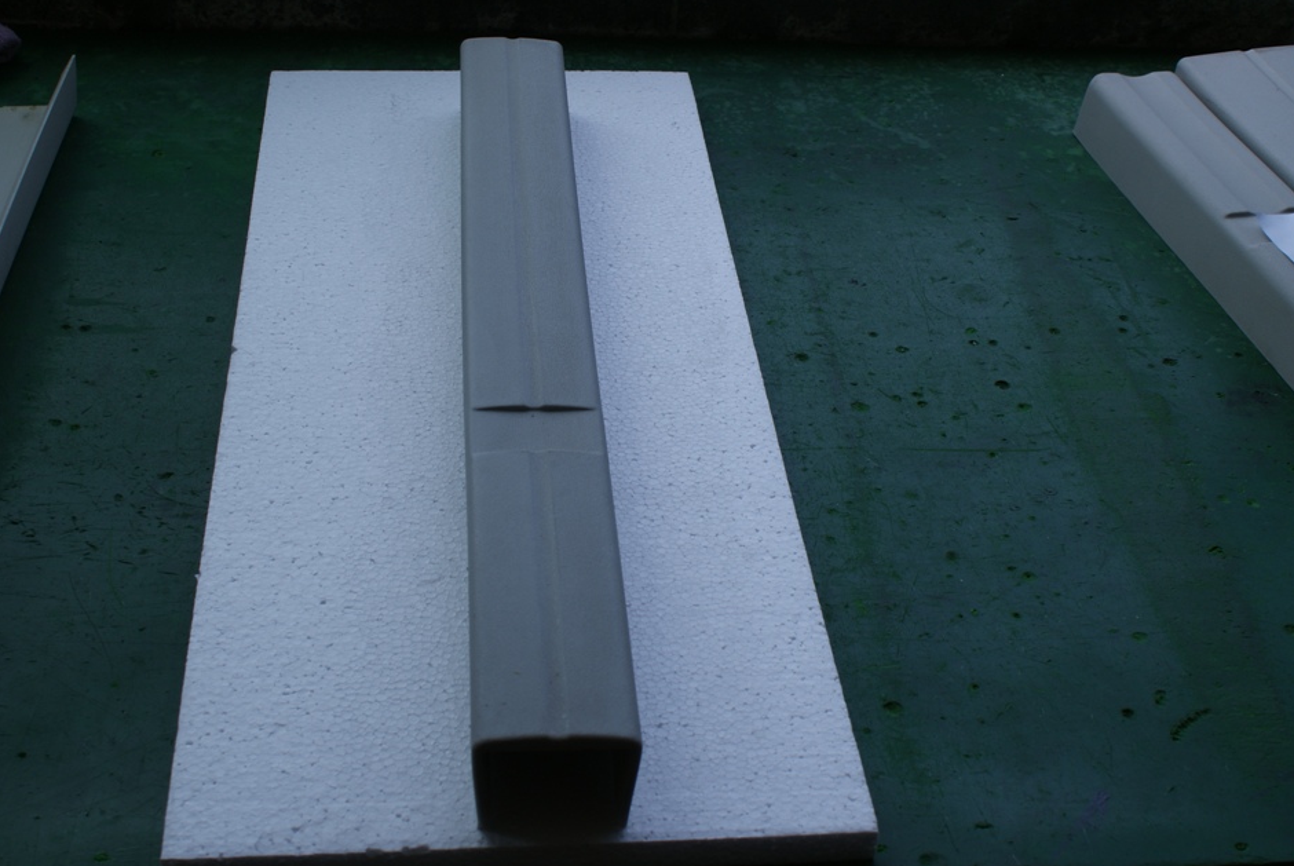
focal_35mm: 49
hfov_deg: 40.3
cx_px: 653
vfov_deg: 27.6
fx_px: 1763
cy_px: 433
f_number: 8
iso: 100
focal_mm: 30
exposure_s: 1/100
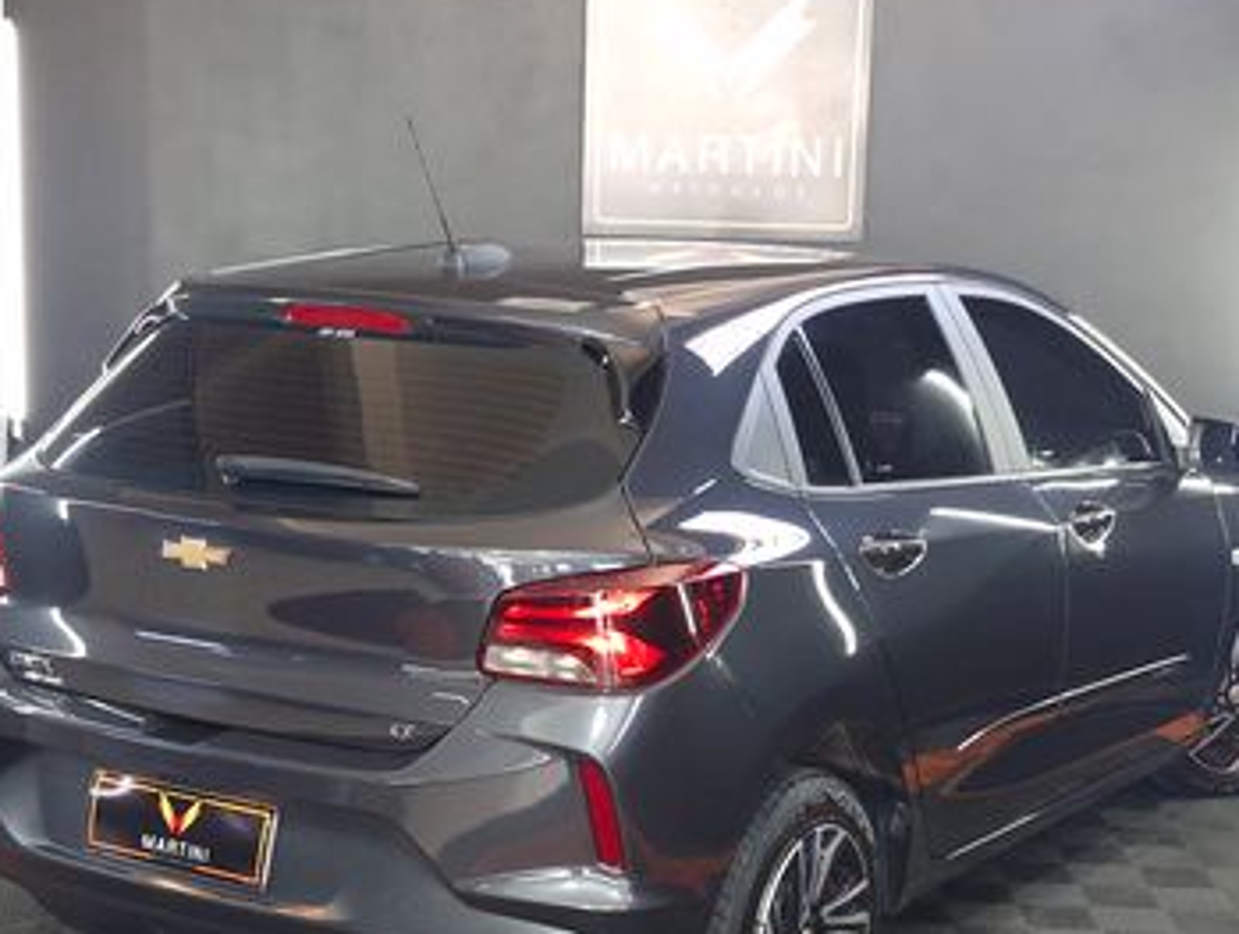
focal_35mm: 31
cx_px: 628
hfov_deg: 58.3
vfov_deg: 45.2
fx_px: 1111
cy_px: 579
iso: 250
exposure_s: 1/60
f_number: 1.8
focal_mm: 5.54
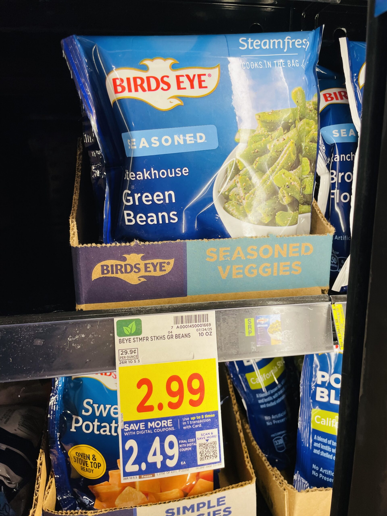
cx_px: 194
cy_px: 258
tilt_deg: -12.6
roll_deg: +0.4
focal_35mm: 26
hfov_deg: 53.1
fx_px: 388
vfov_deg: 67.3
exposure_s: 1/120
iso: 50
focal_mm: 4.2
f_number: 1.6
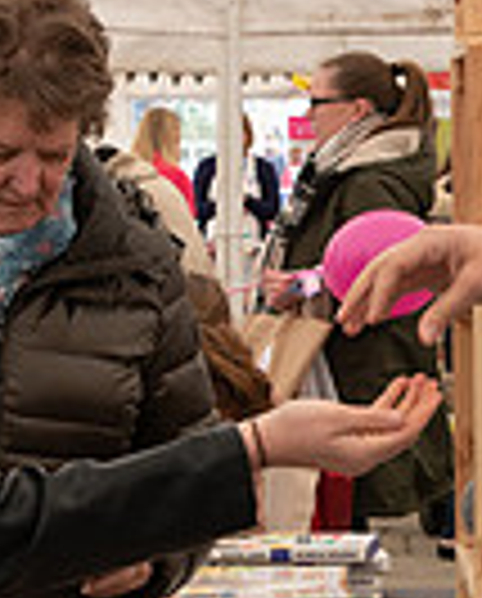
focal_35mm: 196
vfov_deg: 9.8
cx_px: 603
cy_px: 492
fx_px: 3483
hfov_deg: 7.8
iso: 450
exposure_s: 1/320
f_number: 8
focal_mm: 44
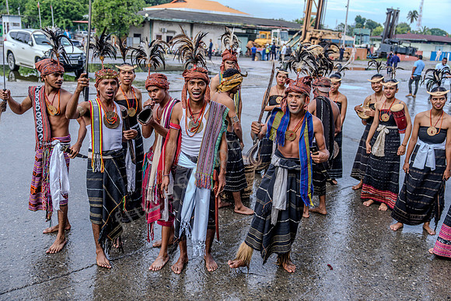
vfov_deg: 37.9
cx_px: 226
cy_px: 150
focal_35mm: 35
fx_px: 439
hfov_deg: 54.4
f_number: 2.8
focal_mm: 35
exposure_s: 1/320
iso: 125
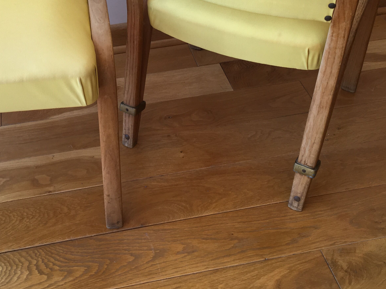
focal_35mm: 50
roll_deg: +1.9
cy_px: 51
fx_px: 558
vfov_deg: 28.4
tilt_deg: -36.4
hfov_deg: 37.8
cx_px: 133
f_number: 2.2
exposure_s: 1/50
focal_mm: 4.15
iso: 32
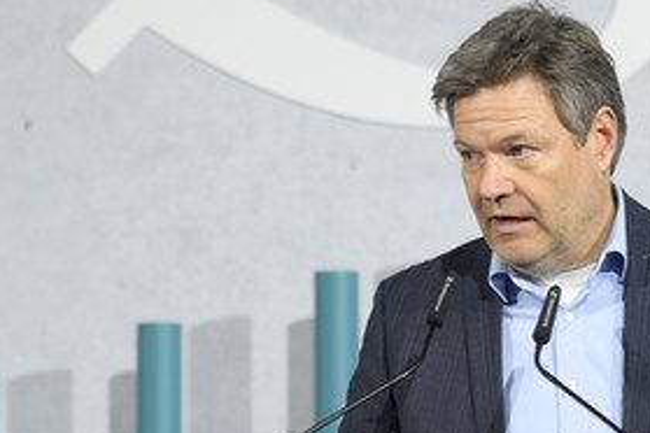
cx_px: 518
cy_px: 331
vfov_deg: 3.4
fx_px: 7294
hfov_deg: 5.1
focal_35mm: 404
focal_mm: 250
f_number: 5.6
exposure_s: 1/500
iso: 4000
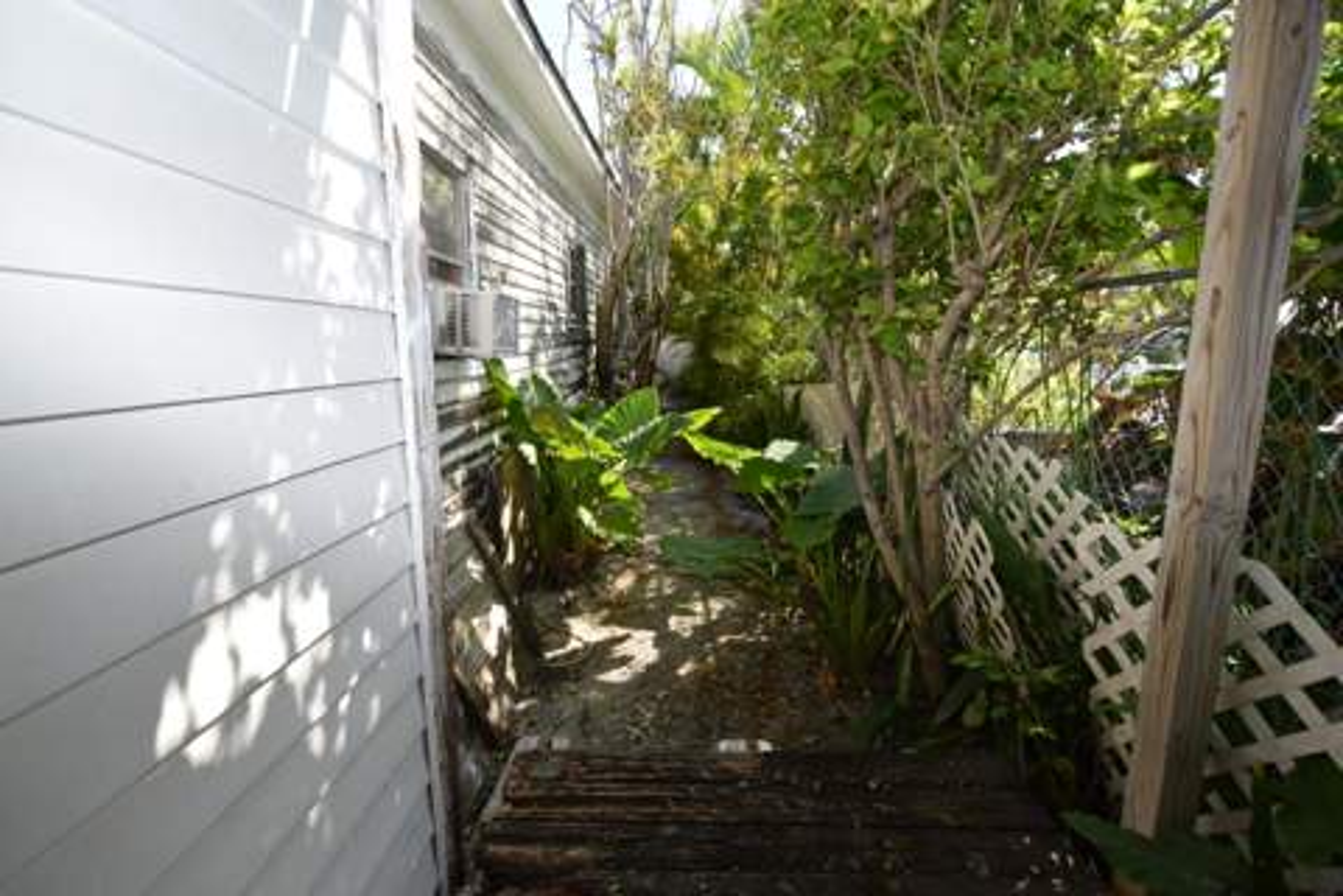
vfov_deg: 77.3
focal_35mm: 15
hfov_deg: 100.4
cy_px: 448
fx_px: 560
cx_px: 672
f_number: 5
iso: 125
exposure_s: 1/200
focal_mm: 10
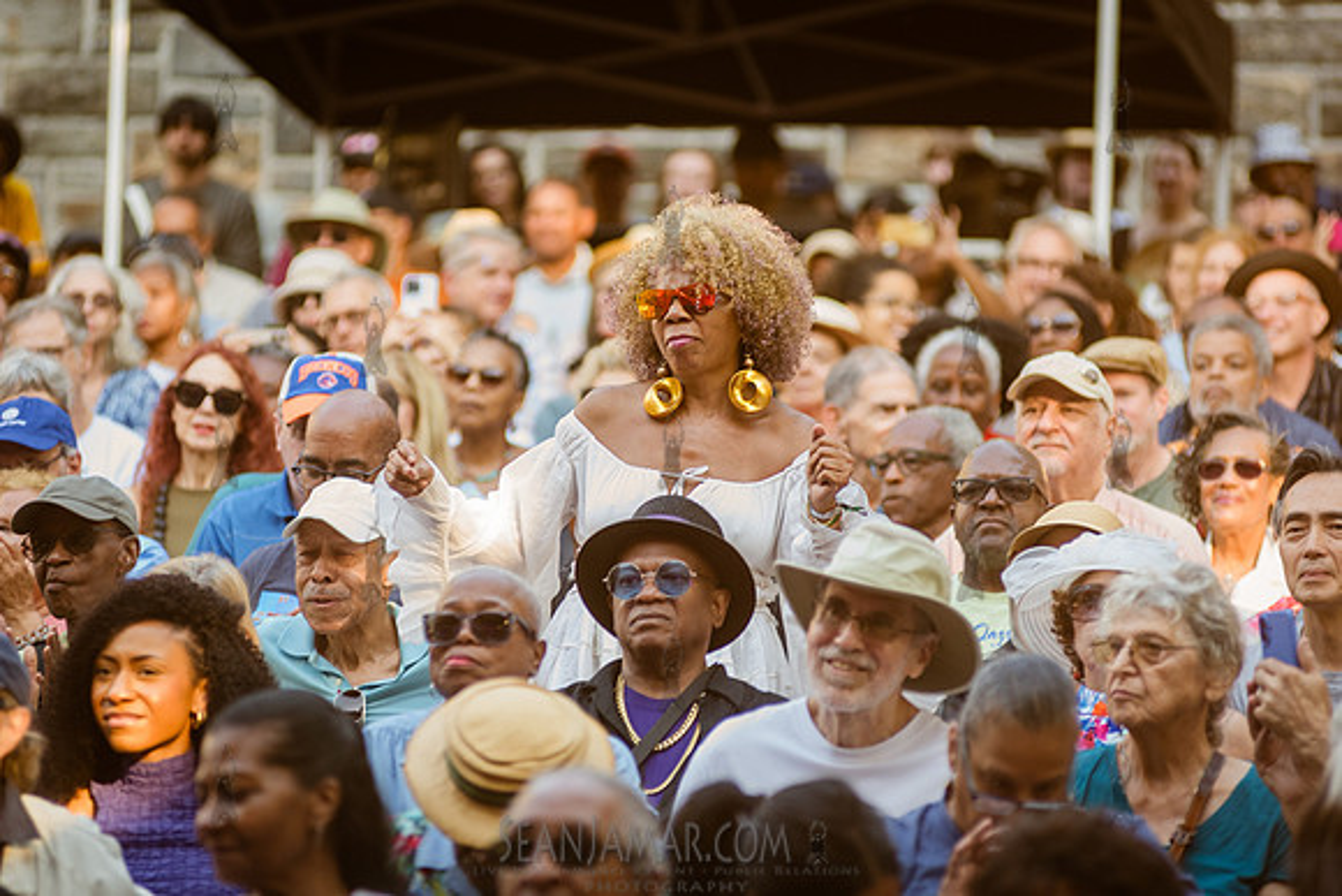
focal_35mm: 241
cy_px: 379
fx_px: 8970
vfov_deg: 5.7
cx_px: 671
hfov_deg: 8.6
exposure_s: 1/250
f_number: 3.5
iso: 800
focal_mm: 200
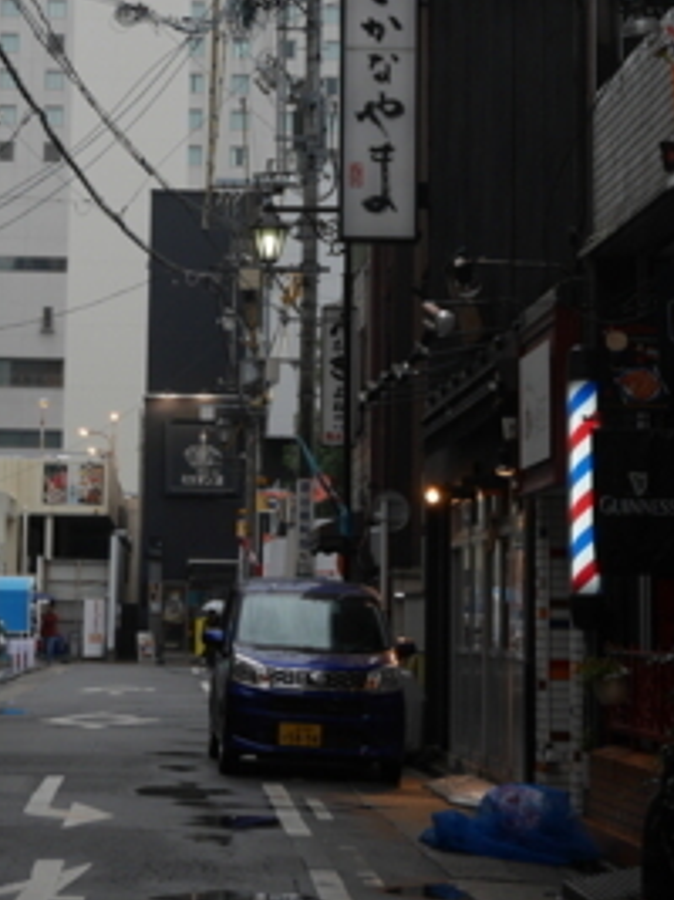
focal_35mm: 108
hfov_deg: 13.7
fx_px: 2806
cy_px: 108
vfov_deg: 18.0
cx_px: 194
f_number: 5
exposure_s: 1/60
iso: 200
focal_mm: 24
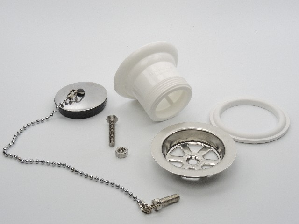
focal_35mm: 50
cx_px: 150
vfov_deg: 29.1
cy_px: 112
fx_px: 432
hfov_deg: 38.2
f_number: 8
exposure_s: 1/500
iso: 400
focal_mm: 11
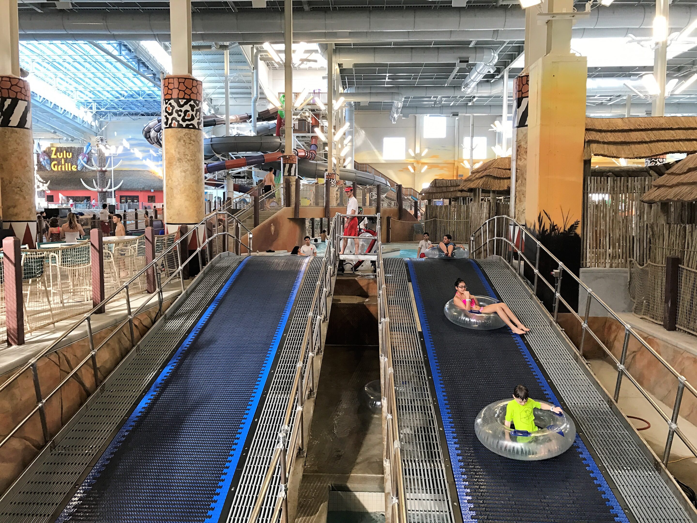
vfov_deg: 49.7
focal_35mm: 28
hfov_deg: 63.4
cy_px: 262
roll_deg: -0.3
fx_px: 564
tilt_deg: -5.5
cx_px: 348
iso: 25
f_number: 1.8
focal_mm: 3.99
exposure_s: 1/40
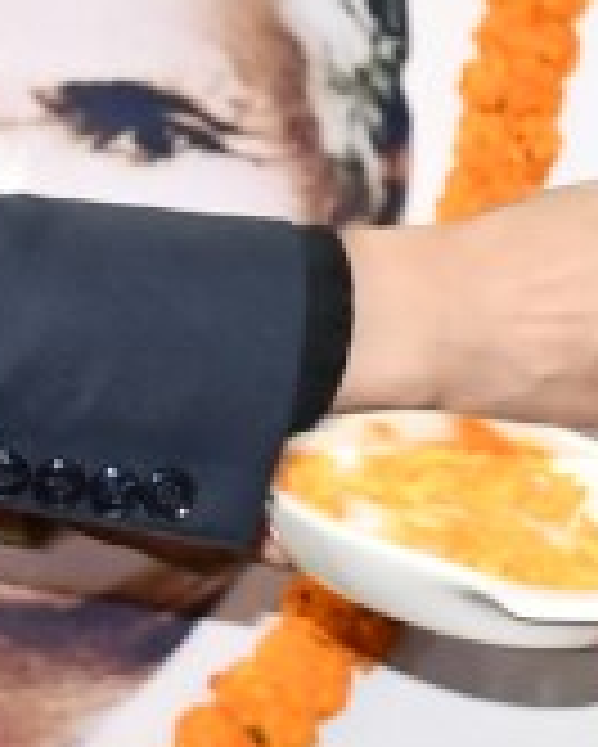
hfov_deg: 5.0
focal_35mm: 302
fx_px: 6675
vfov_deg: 6.3
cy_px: -248
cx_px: 1560
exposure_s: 1/60
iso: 1000
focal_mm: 22
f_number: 3.5
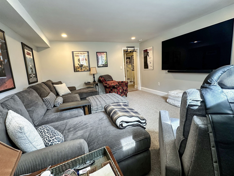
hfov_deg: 98.1
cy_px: 82
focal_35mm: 15
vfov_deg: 81.7
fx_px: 101
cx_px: 113
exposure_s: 1/60
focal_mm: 2.22
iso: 160
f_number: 2.2
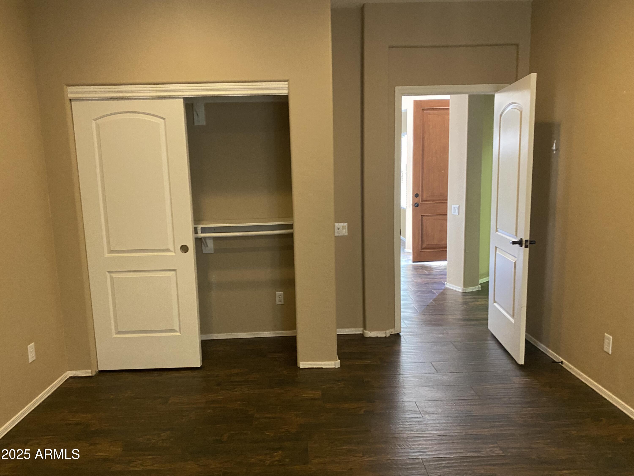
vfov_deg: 53.1
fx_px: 476
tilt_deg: -9.0
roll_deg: +0.9
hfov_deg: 67.3
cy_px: 238
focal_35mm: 26
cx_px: 317
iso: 400
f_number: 1.8
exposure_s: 1/40
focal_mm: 4.25
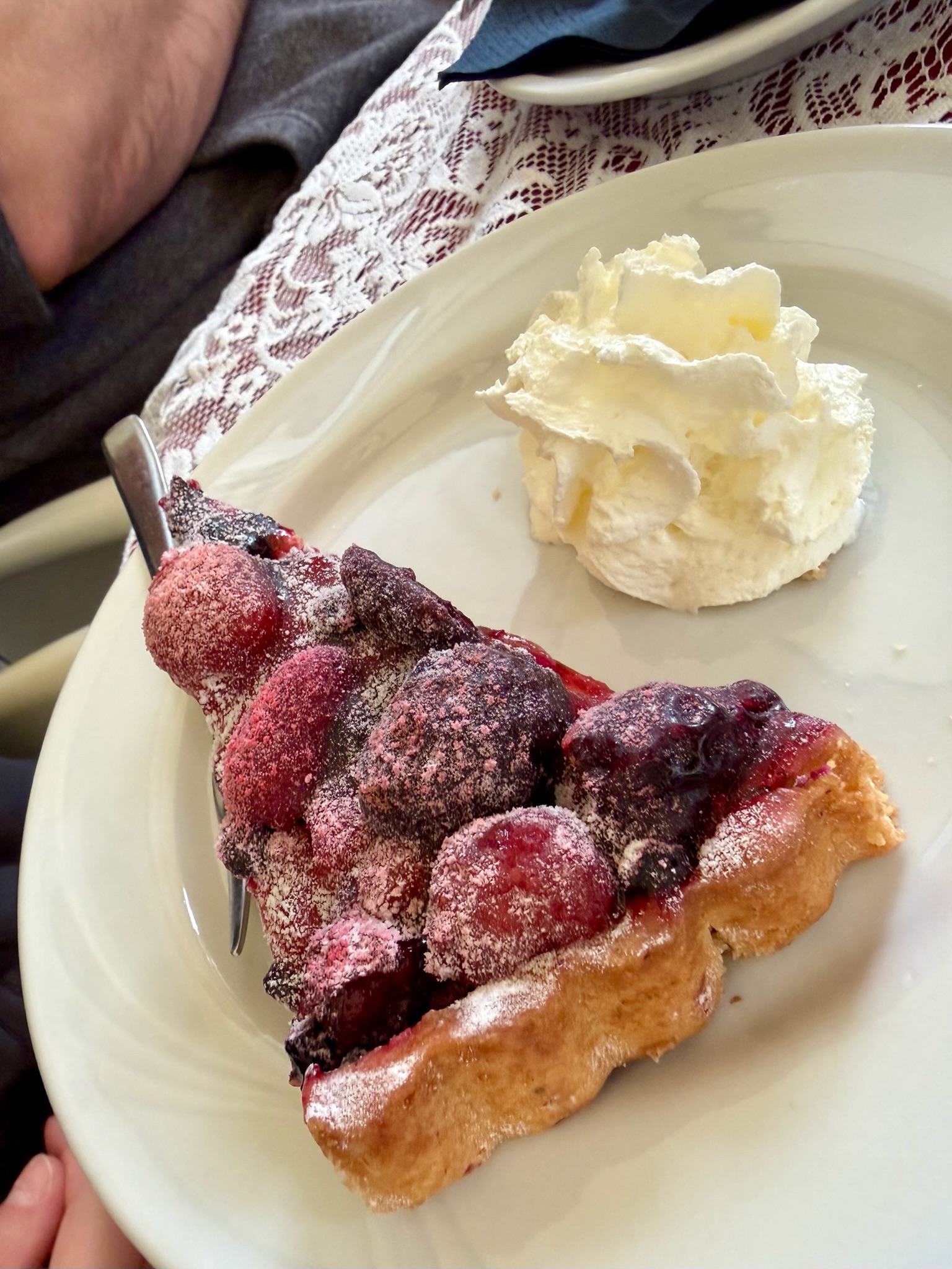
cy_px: 634
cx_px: 476
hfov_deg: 56.8
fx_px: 880
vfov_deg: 71.6
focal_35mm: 24
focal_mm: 2.22
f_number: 2.2
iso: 200
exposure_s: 1/100
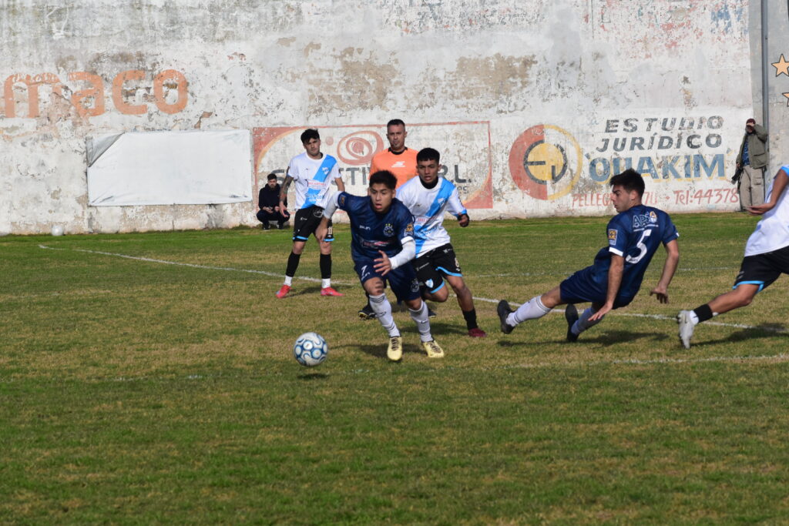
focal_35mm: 180
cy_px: 263
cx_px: 394
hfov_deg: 11.4
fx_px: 3945
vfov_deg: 7.6
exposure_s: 1/500
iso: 360
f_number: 11
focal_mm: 120
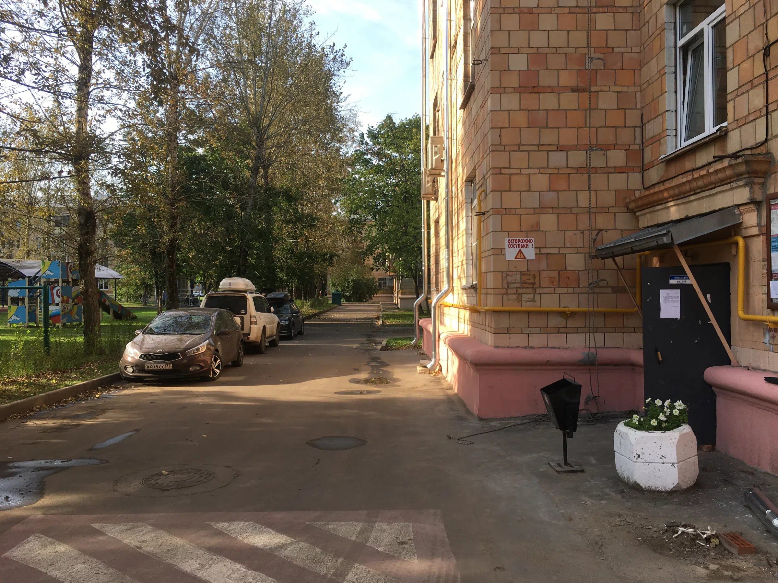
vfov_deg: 48.2
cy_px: 292
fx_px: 652
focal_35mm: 29
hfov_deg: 61.7
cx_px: 389
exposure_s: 1/368
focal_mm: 4.15
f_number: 2.2
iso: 25
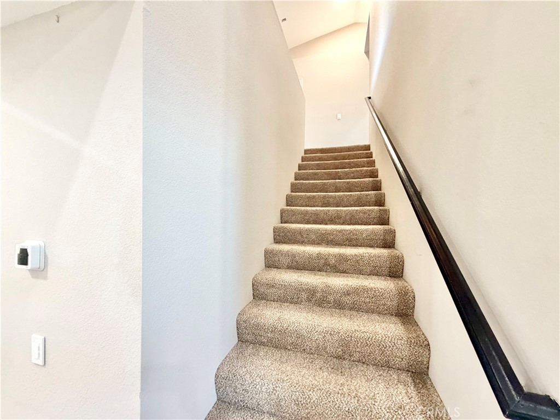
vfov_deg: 85.7
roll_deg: -0.1
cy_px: 210
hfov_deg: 102.1
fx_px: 226
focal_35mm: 14
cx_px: 280
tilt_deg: +0.1
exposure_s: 1/60
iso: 320
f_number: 2.2
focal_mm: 2.22
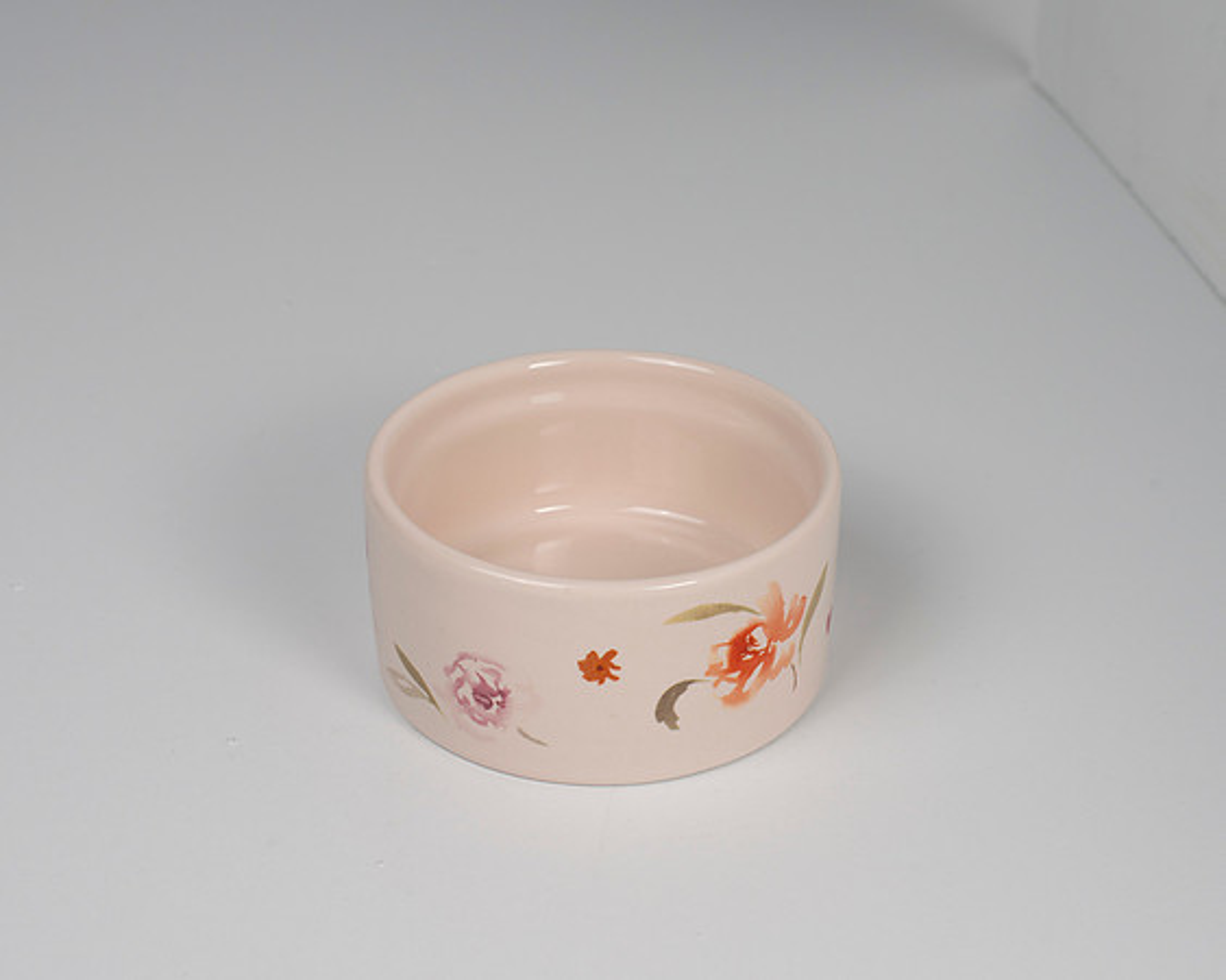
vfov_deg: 21.8
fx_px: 2540
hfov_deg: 27.1
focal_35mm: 70
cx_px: 621
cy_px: 490
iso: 200
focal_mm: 50
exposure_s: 1/200
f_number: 9
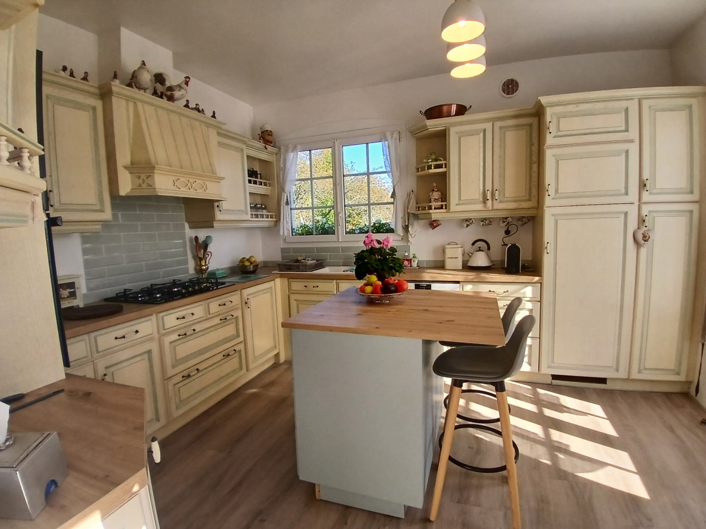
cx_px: 353
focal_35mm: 17
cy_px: 264
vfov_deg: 74.7
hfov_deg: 91.0
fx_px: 347
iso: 50
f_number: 2.2
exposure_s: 1/160
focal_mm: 1.4
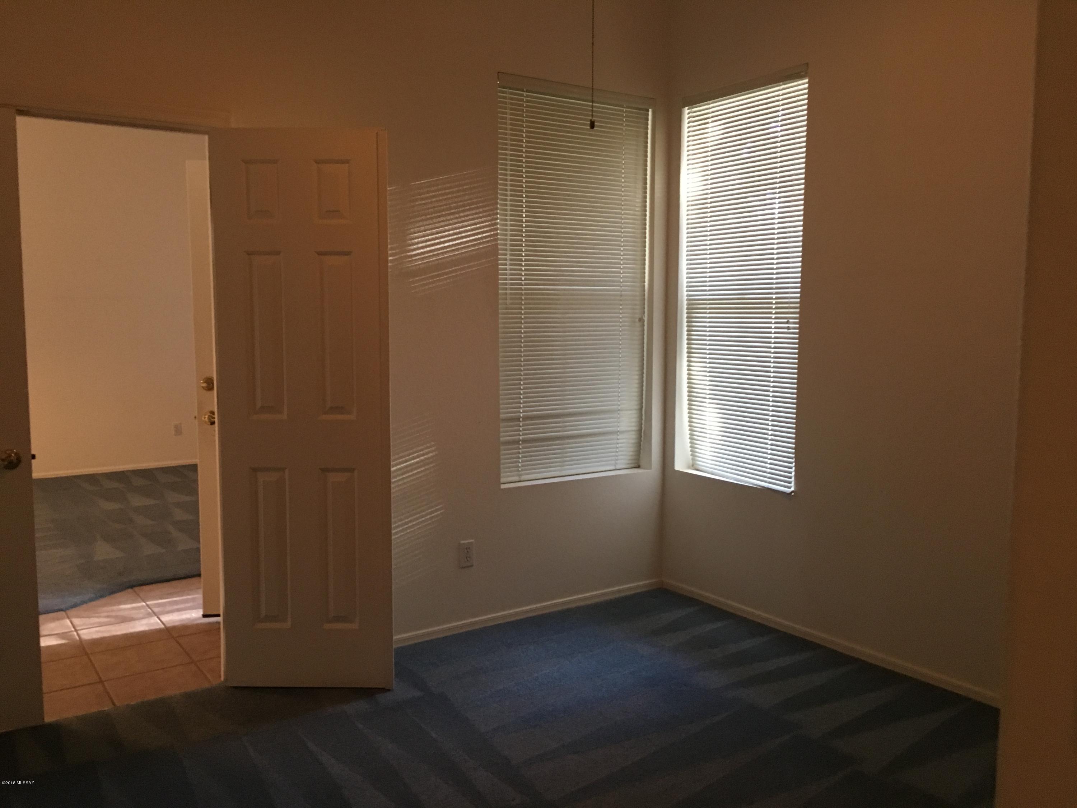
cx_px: 538
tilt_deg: -5.7
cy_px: 404
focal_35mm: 29
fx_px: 902
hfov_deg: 61.7
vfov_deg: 48.2
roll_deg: +0.5
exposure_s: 1/24
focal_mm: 4.15
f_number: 2.2
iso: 200
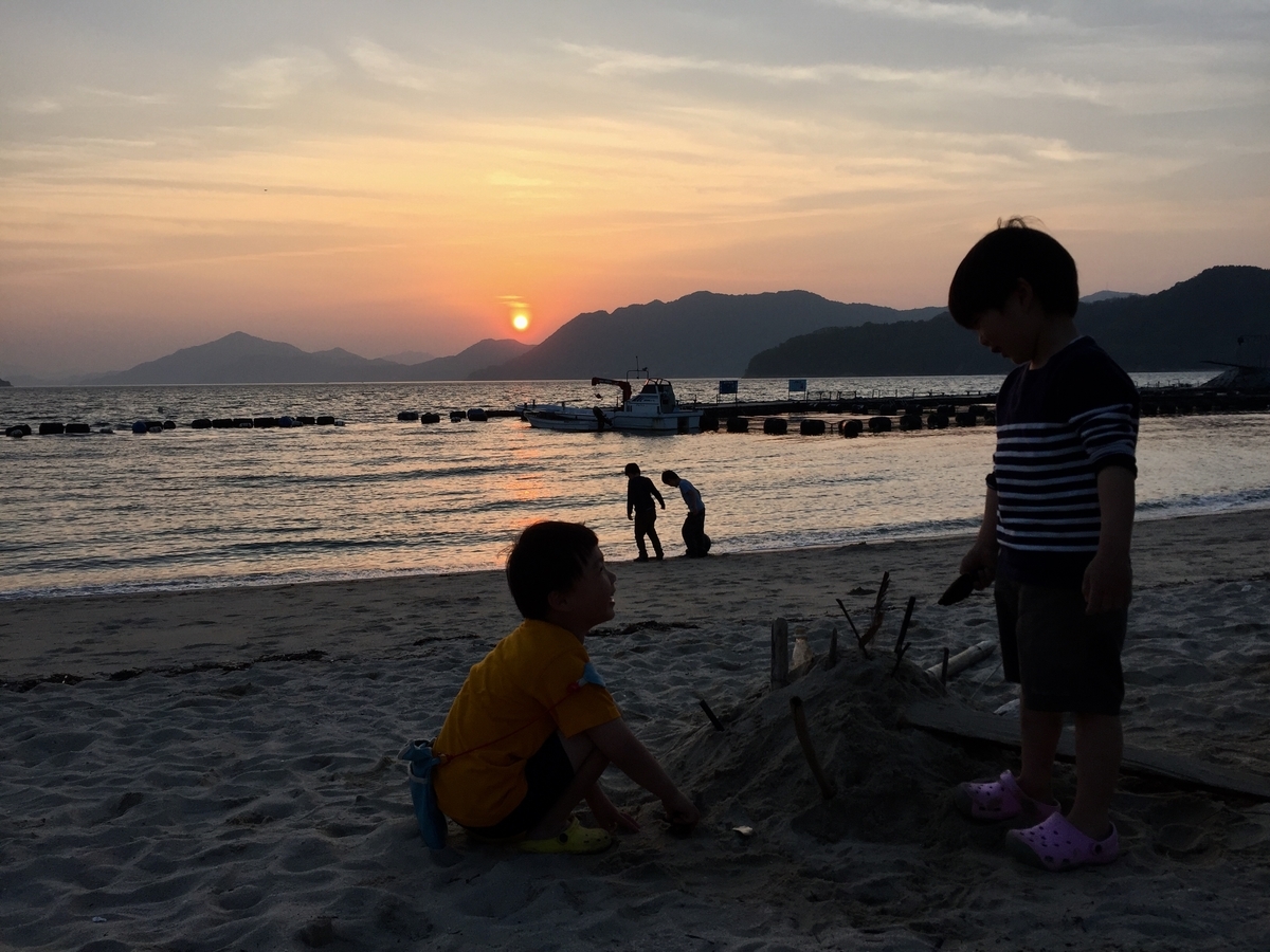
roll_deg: +1.5
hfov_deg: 61.7
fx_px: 1064
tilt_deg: -7.0
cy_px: 476
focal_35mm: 29
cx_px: 635
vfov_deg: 48.2
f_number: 2.2
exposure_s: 1/791
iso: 32
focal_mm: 4.15
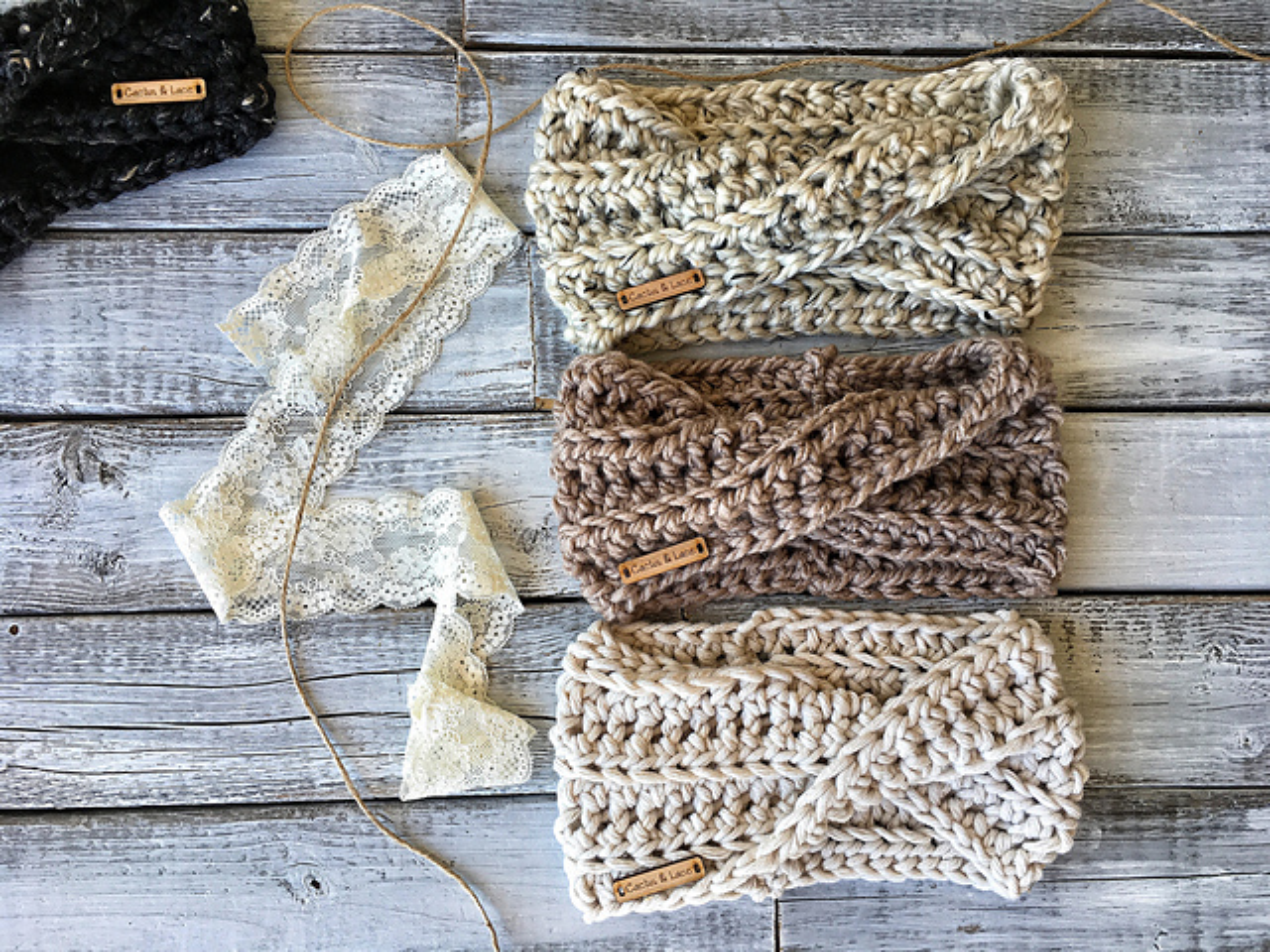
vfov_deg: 48.2
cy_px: 476
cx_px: 635
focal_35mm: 29
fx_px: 1064
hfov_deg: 61.7
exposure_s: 1/120
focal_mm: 4.15
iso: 25
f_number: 2.2
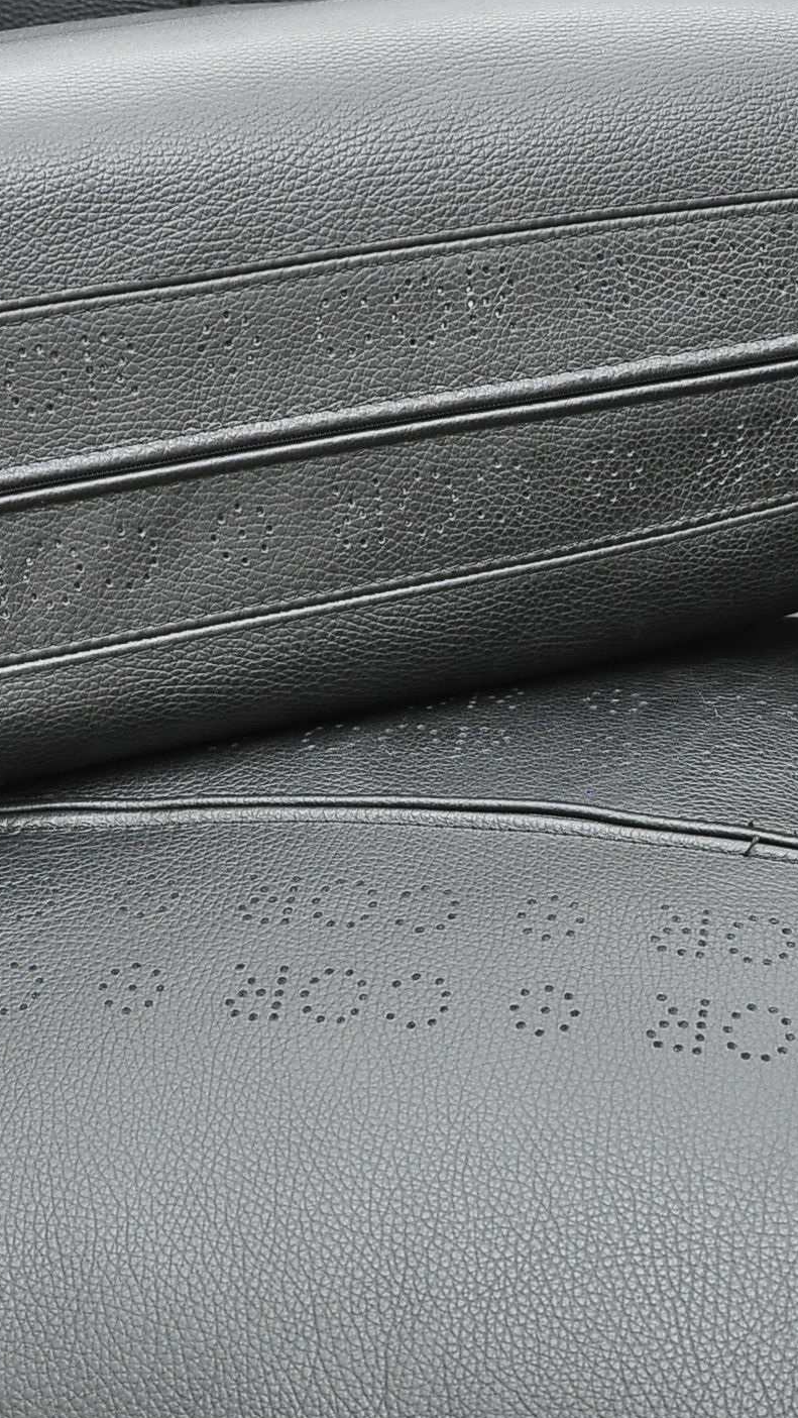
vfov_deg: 25.4
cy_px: 713
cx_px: 308
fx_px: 3150
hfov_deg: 14.4
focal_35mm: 84
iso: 1000
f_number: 6.3
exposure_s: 1/200
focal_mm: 35
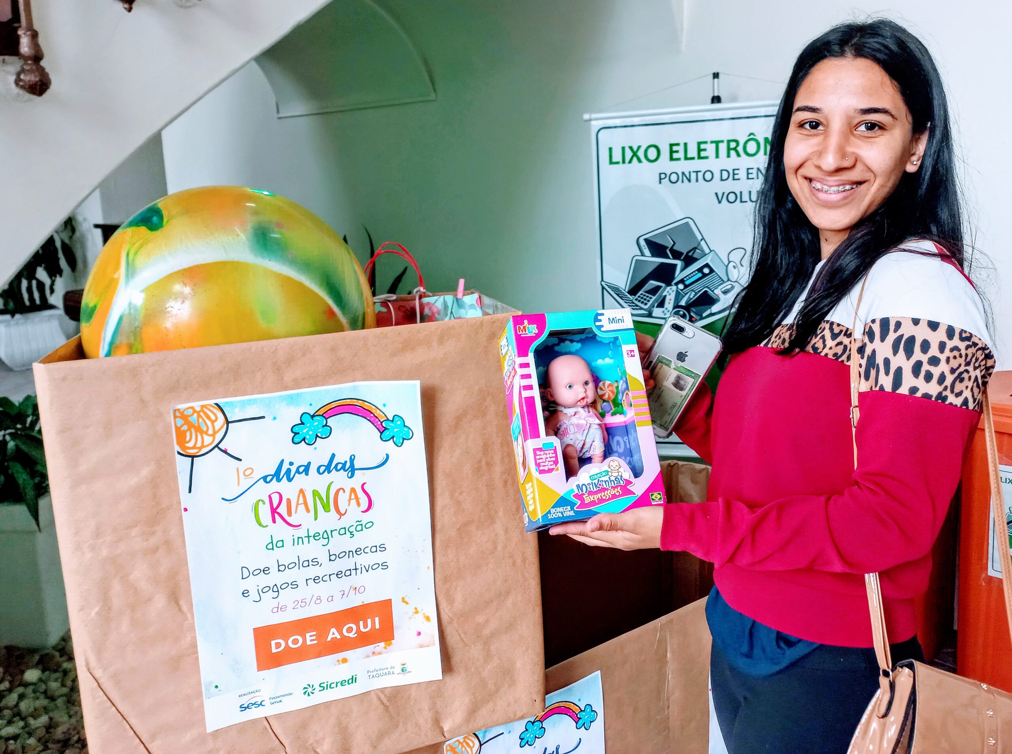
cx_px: 506
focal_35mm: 25
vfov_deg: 54.7
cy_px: 377
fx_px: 729
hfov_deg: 69.5
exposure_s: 1/60
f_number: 1.8
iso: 100
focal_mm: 4.6
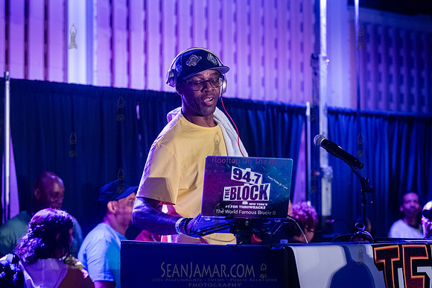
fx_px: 1363
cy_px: 132
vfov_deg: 12.0
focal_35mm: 114
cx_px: 221
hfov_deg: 18.0
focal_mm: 105
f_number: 4
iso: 6400
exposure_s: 1/500
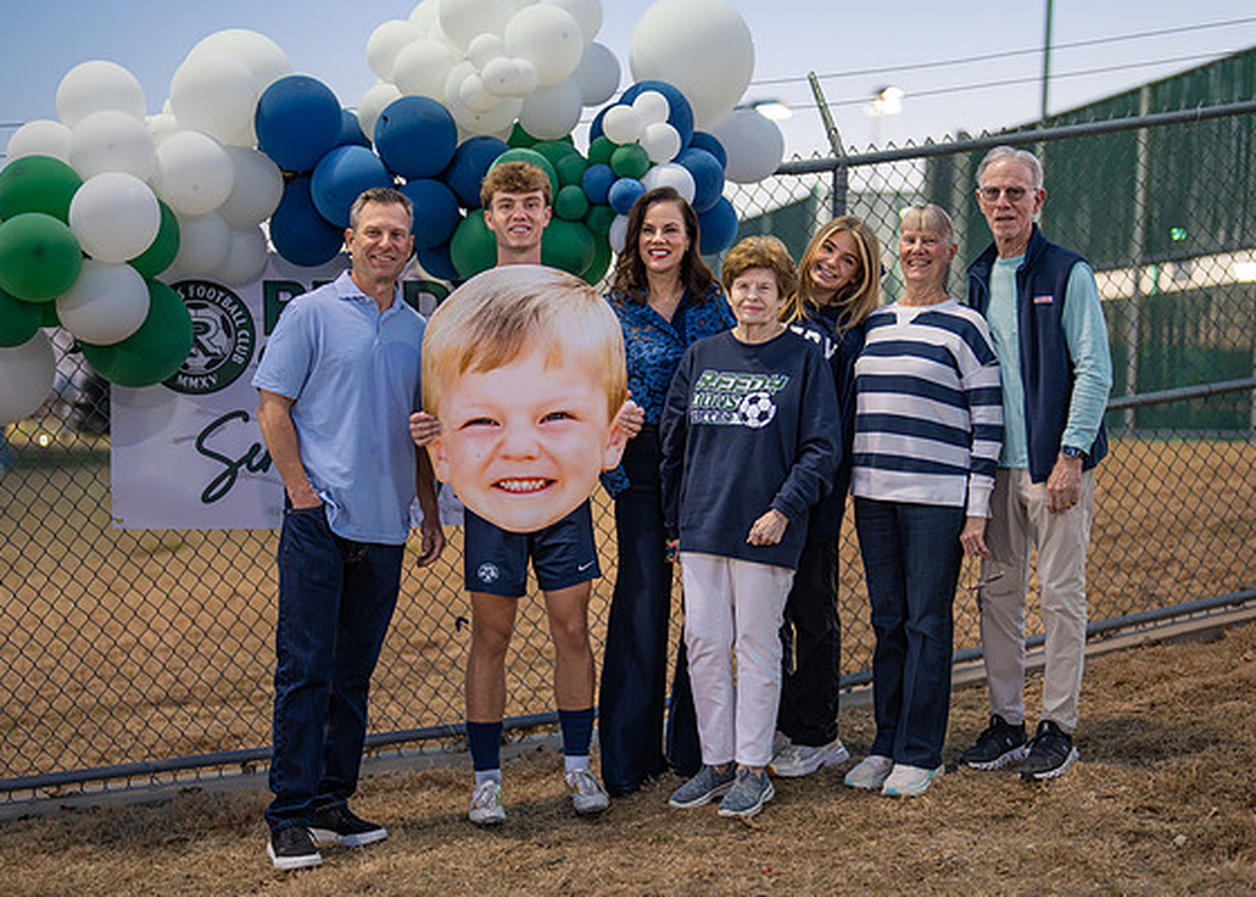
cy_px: 464
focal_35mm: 60
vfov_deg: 23.7
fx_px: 2140
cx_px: 687
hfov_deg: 32.7
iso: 1600
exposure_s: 1/400
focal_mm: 50
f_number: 1.2
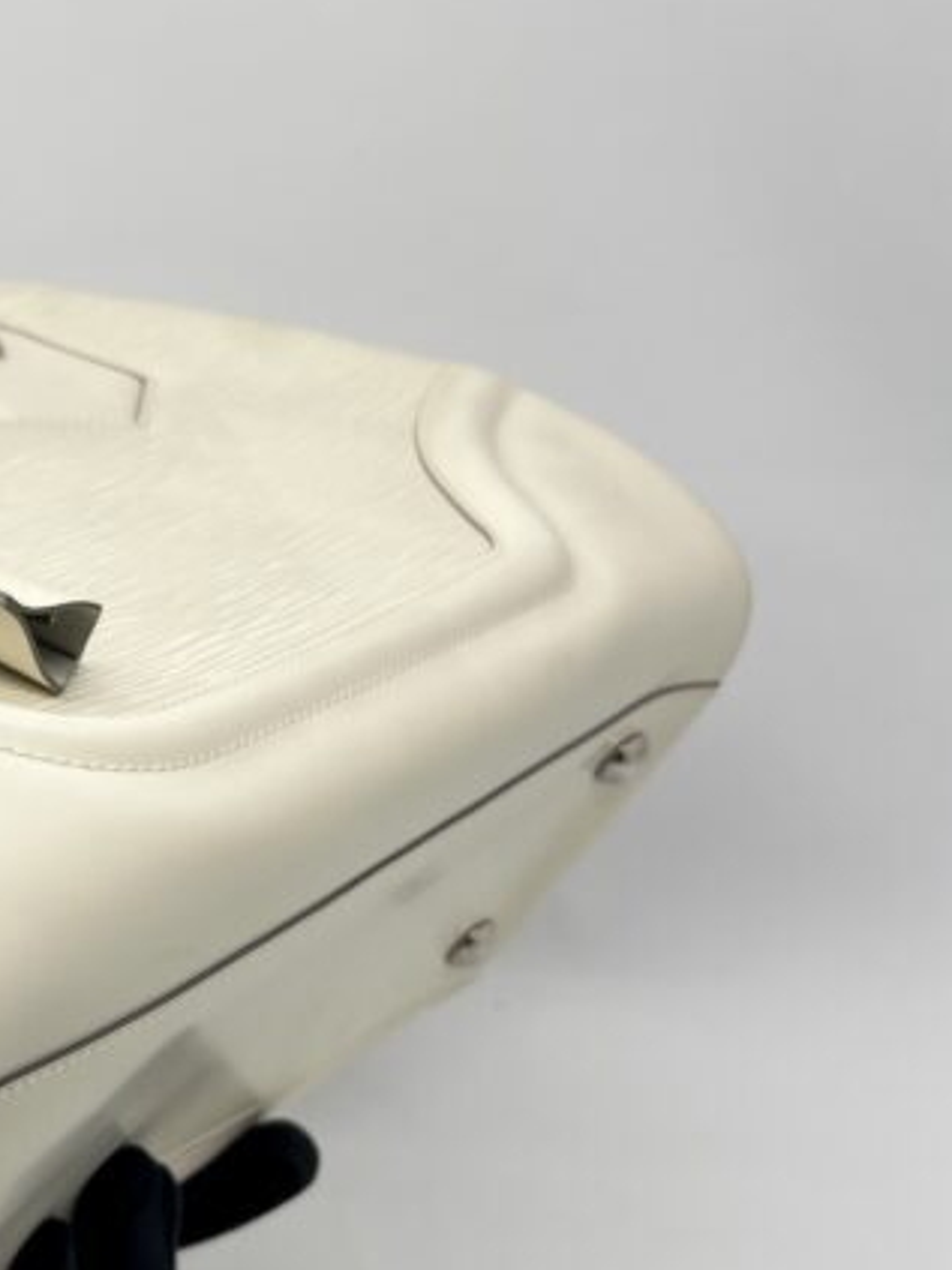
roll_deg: -0.2
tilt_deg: -27.2
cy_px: 748
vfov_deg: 30.7
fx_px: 2311
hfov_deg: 21.7
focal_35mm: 63
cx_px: -174
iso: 40
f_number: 1.5
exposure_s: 1/153
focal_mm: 5.7
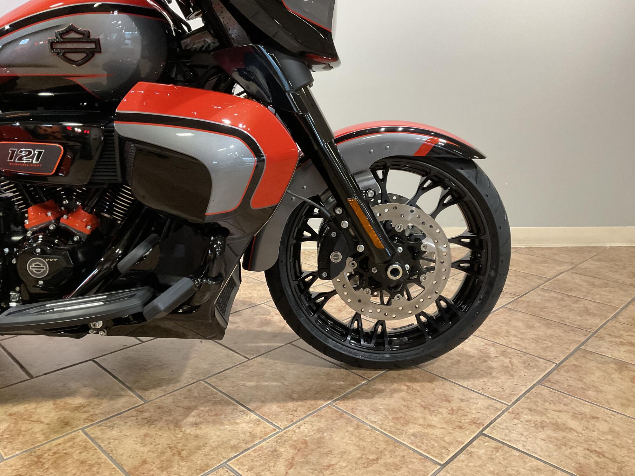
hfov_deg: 61.7
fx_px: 532
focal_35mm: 29
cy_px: 238
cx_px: 318
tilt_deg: -14.7
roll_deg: -1.0
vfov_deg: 48.2
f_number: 1.8
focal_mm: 3
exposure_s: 1/60
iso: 200
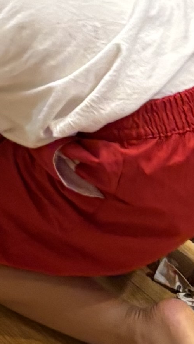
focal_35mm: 182
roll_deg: -0.9
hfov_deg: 6.1
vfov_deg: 10.3
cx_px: -388
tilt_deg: -22.5
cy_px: -475
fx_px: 1665
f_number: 1.6
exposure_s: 1/60
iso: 250
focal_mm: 5.96
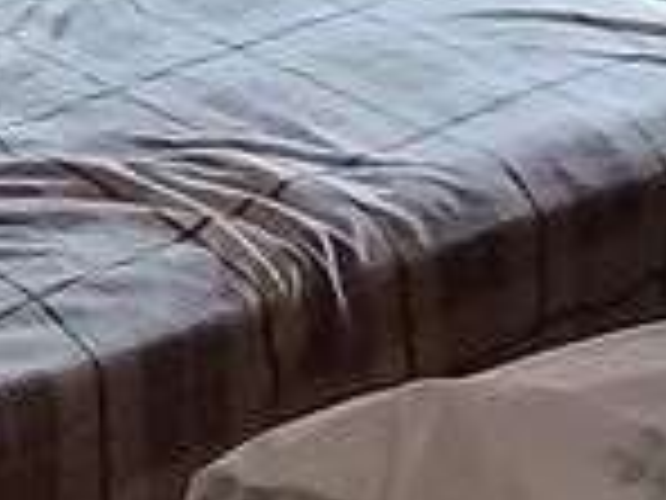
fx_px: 1328
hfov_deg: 25.1
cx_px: -153
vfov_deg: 17.8
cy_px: -351
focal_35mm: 69
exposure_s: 1/33.3
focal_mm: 1.65
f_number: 2.2
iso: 80
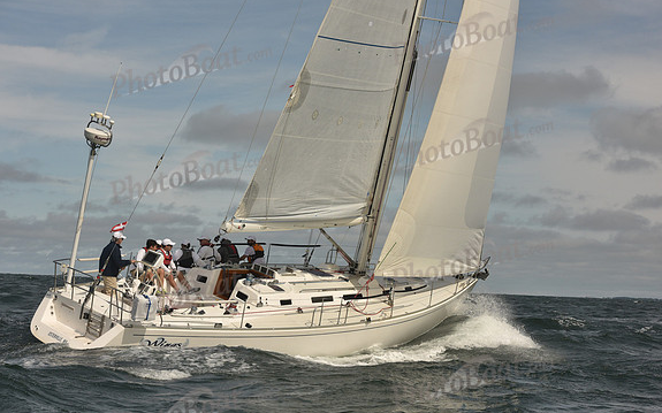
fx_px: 1299
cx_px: 333
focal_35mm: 72
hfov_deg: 28.6
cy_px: 218
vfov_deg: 18.1
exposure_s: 1/1000
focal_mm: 70
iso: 320
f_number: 8
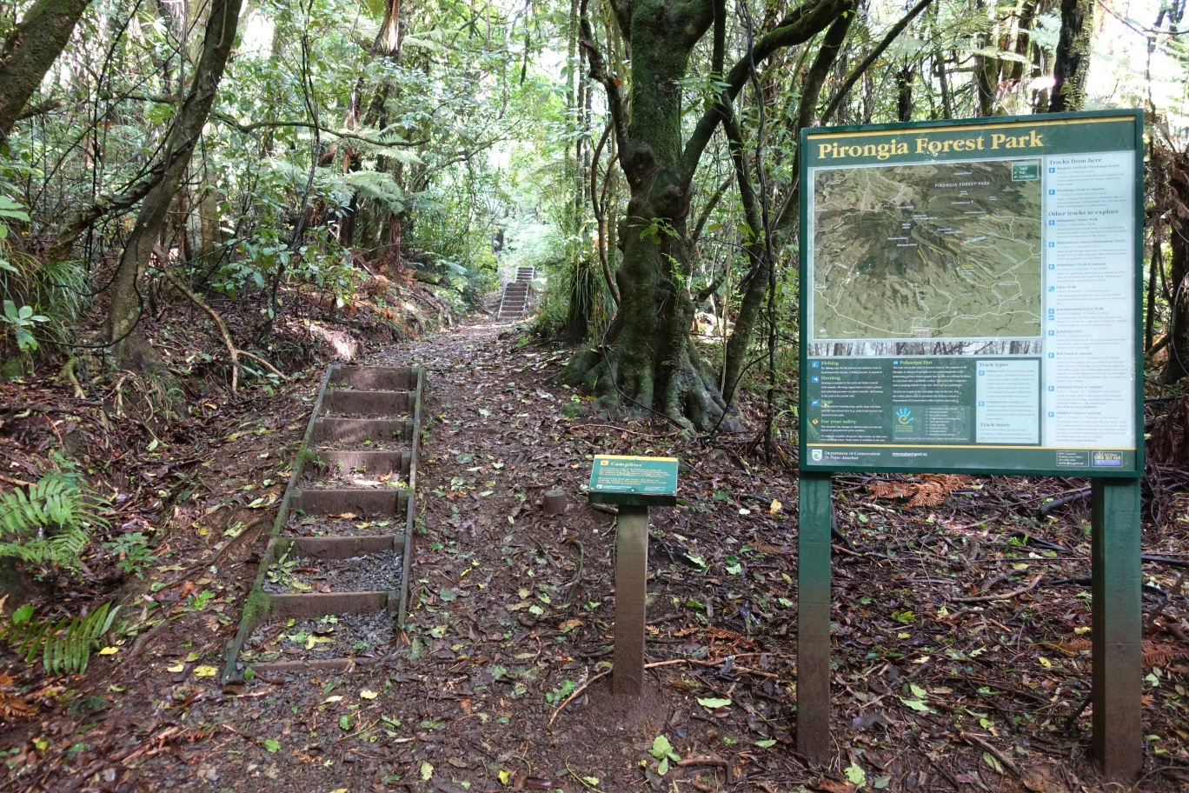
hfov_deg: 73.7
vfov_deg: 53.1
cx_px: 594
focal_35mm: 24
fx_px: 793
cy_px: 396
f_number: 1.8
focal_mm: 8.8
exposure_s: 1/60
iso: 1250
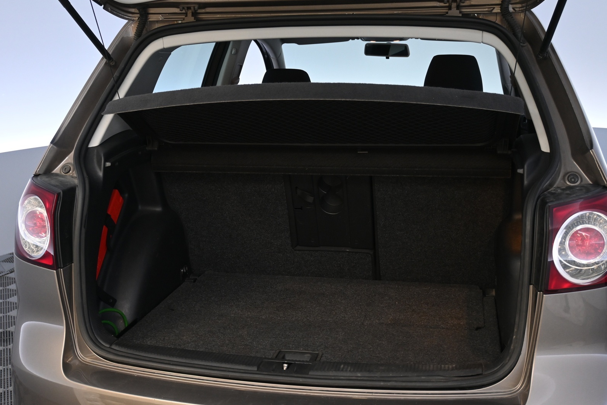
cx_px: 302
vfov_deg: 31.7
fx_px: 712
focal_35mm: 42
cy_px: 205
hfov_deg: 46.1
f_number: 4.5
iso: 900
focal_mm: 27.5
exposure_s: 1/40
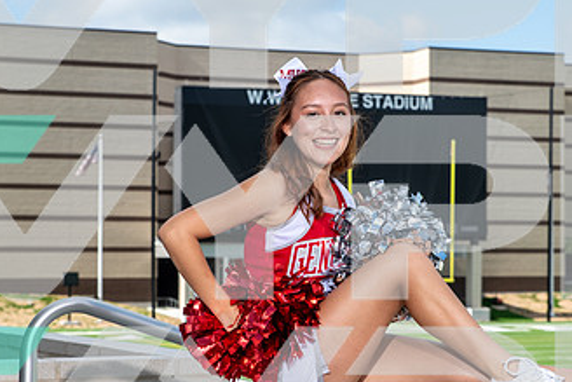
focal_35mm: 106
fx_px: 1685
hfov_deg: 19.3
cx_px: 317
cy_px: 208
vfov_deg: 12.9
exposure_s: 1/320
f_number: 7.1
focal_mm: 60
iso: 100
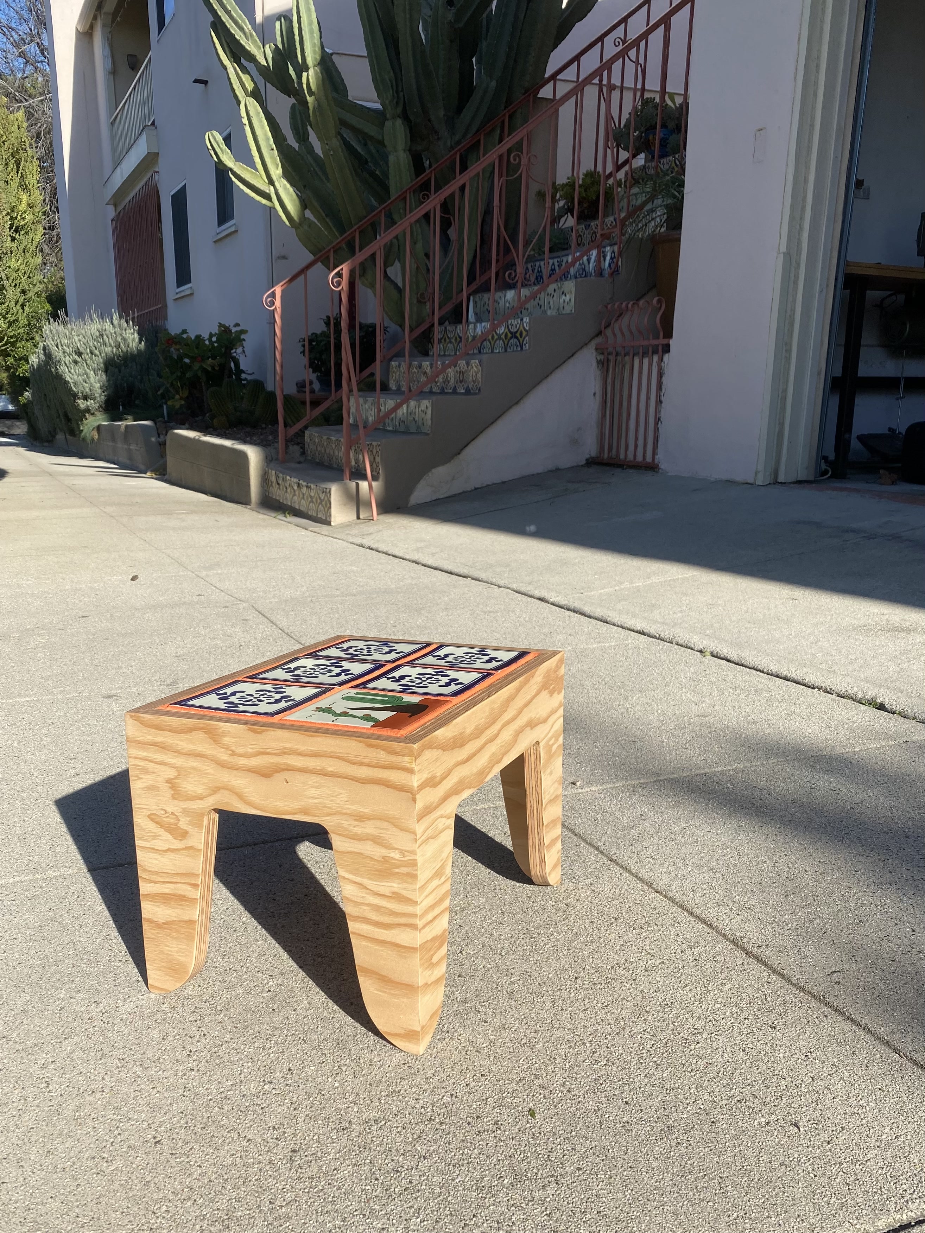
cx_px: 462
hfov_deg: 53.1
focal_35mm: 26
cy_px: 616
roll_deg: -0.7
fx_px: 926
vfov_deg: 67.3
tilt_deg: -17.7
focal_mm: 4.25
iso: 32
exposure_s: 1/2817
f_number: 1.8
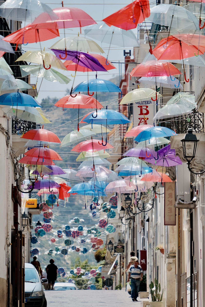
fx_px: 2562
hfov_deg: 4.6
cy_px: 154
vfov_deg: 6.9
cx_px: 102
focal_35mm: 300
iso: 400
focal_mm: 200
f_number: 4.8
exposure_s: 1/1300
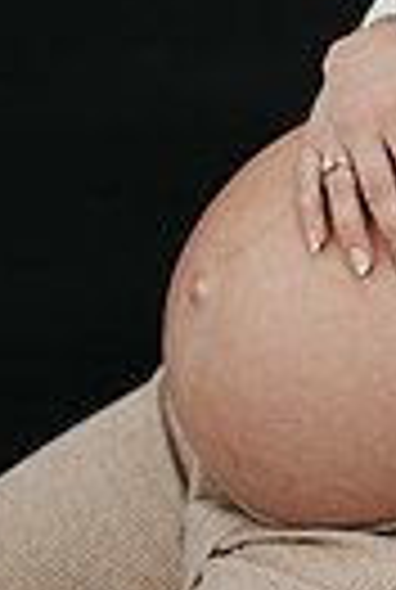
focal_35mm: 120
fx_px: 1969
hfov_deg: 11.0
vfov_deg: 16.5
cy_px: -68
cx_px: 616
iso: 800
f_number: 3.2
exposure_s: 1/320
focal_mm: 35
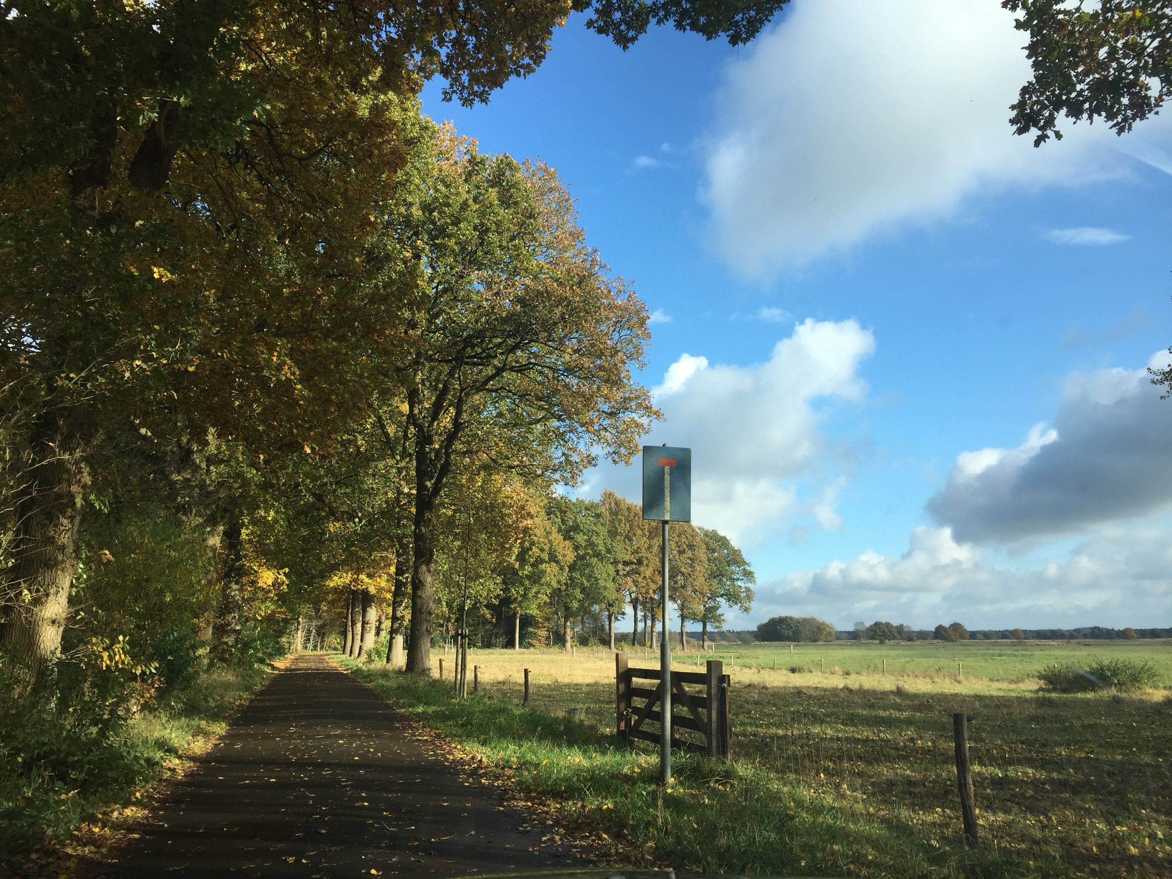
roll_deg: +0.9
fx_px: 982
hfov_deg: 61.7
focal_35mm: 29
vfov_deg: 48.2
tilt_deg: +11.5
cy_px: 440
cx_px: 586
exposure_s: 1/732
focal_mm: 4.15
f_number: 2.2
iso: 32
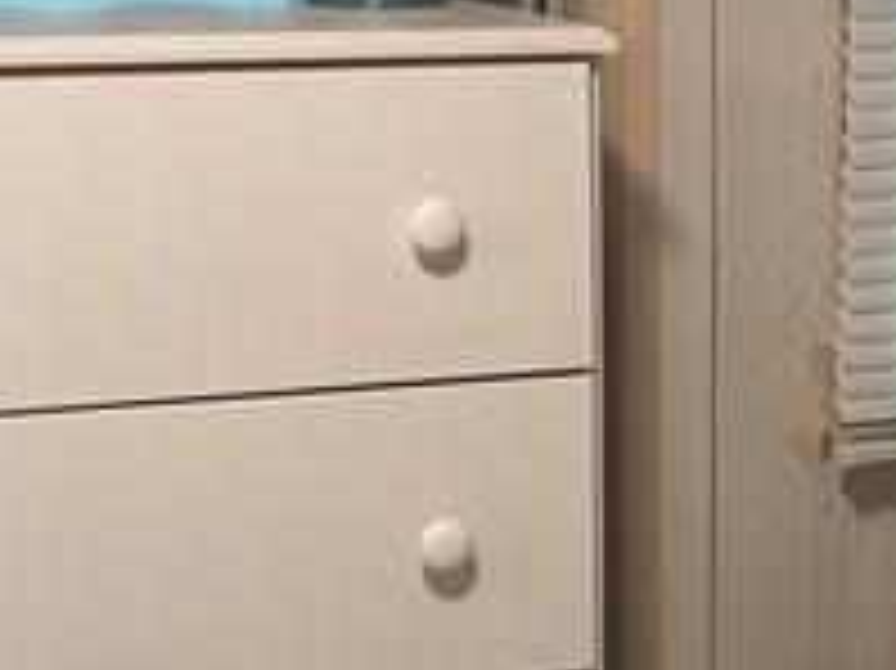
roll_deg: -0.9
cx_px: 964
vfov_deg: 11.0
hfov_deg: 14.4
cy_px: 459
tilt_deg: -12.0
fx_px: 3466
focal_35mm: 134
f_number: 1.6
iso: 500
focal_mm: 5.96
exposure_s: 1/60
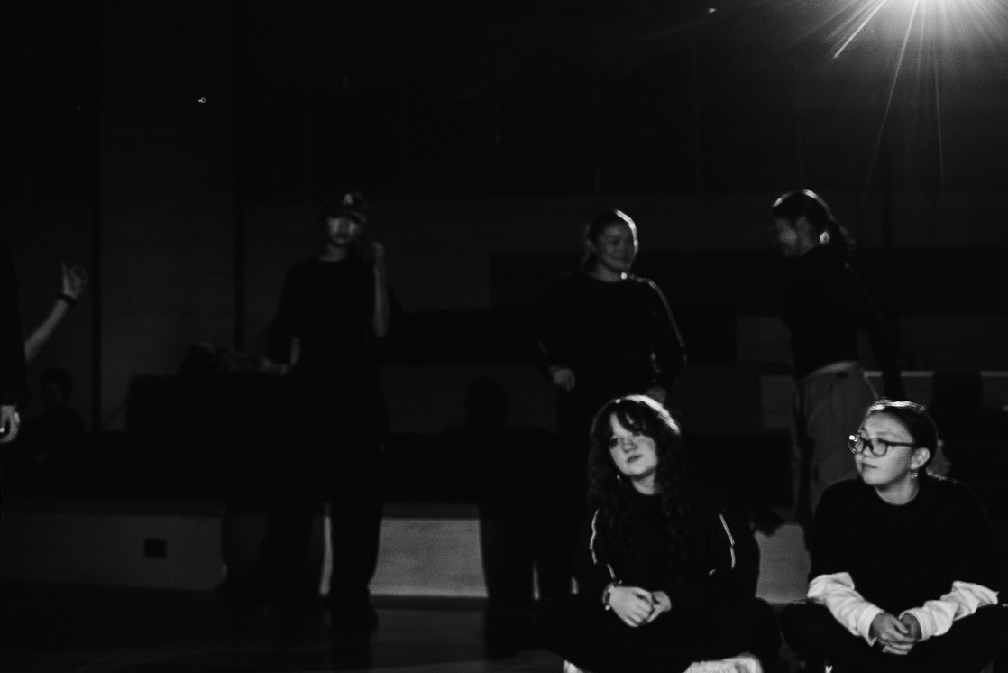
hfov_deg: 22.1
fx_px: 2436
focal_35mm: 87
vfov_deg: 15.7
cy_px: 177
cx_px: -97
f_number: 2.8
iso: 3200
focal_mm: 38
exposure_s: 1/800
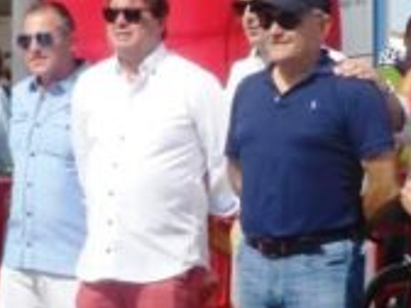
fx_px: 2030
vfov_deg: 8.7
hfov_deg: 11.5
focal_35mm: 171
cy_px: 122
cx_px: 340
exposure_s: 1/800
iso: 80
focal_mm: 8.2
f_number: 4.2
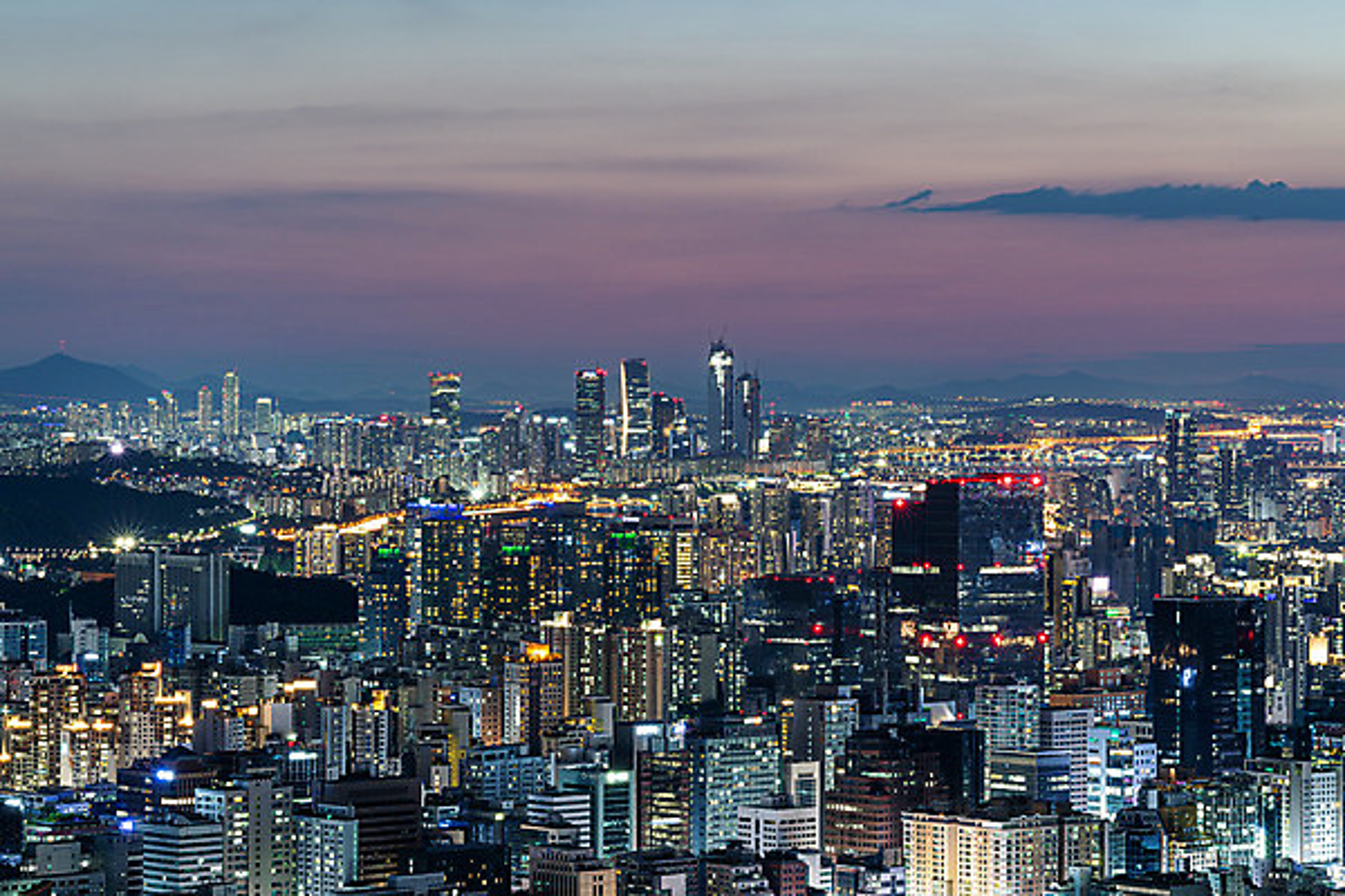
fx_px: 5043
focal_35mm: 135
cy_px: 448
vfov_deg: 10.2
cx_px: 672
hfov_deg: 15.2
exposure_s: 20
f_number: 11
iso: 160
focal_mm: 135
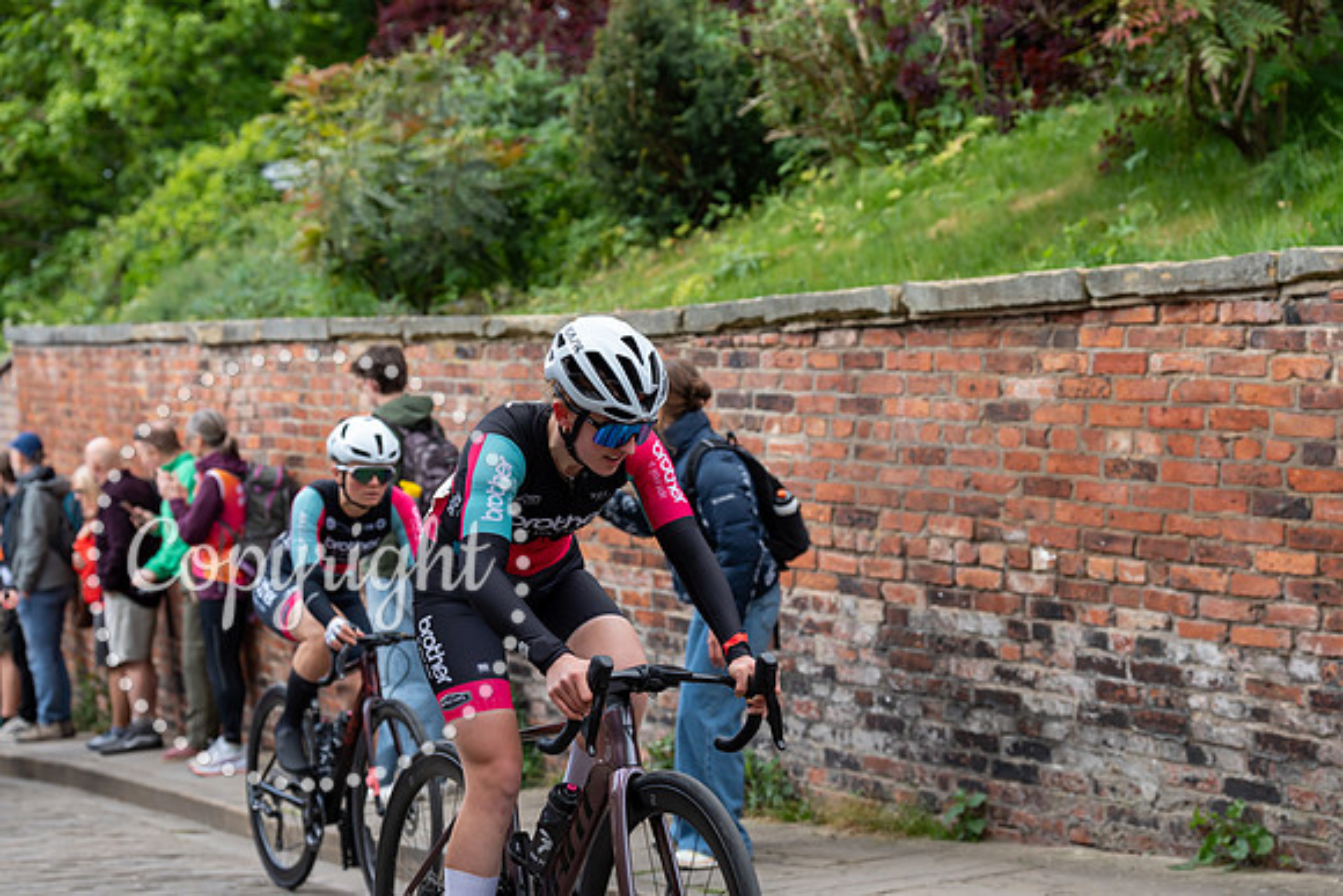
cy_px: 448
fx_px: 2612
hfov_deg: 28.8
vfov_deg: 19.5
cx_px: 672
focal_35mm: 70
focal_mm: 70
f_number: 4
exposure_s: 1/1000
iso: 640
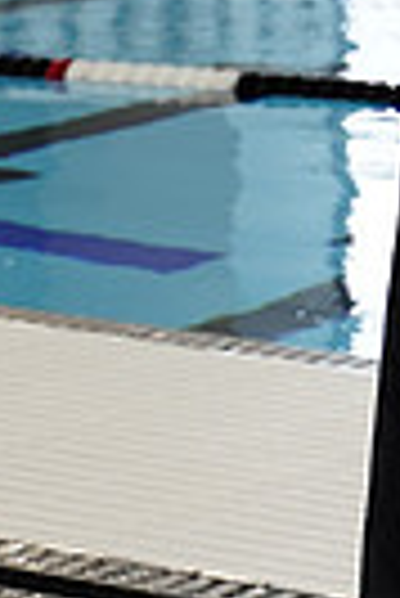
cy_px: -245
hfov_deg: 6.4
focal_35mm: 201
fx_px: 3341
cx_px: 1133
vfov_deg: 10.0
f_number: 5.6
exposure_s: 1/200
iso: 1250
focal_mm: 46
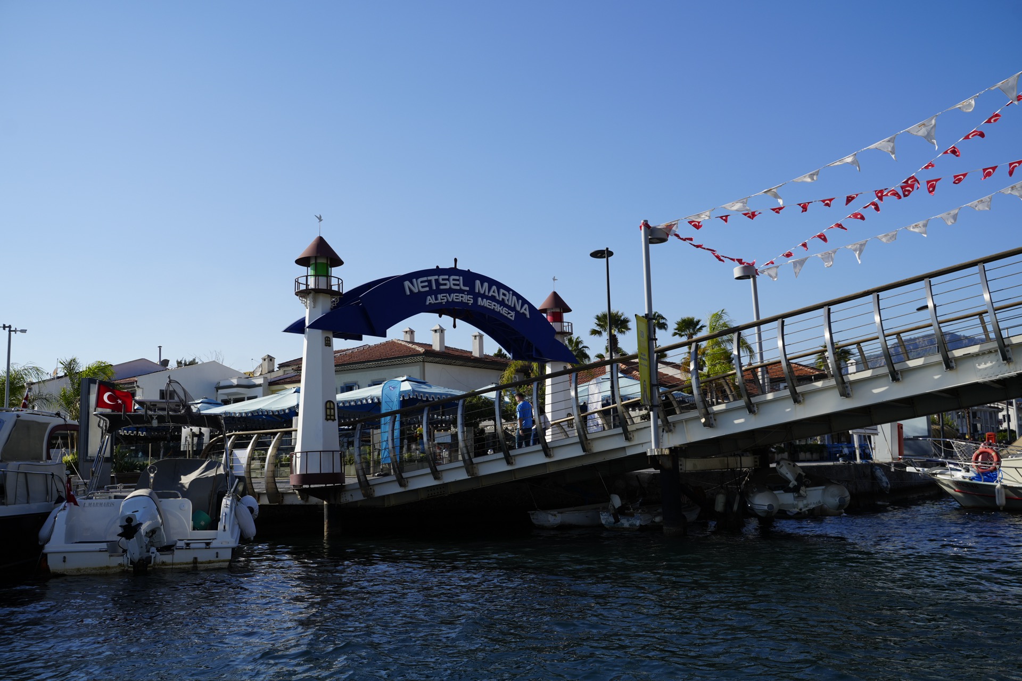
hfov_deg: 58.7
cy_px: 340
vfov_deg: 41.1
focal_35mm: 32
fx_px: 908
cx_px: 511
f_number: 5
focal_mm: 32
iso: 100
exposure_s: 1/800
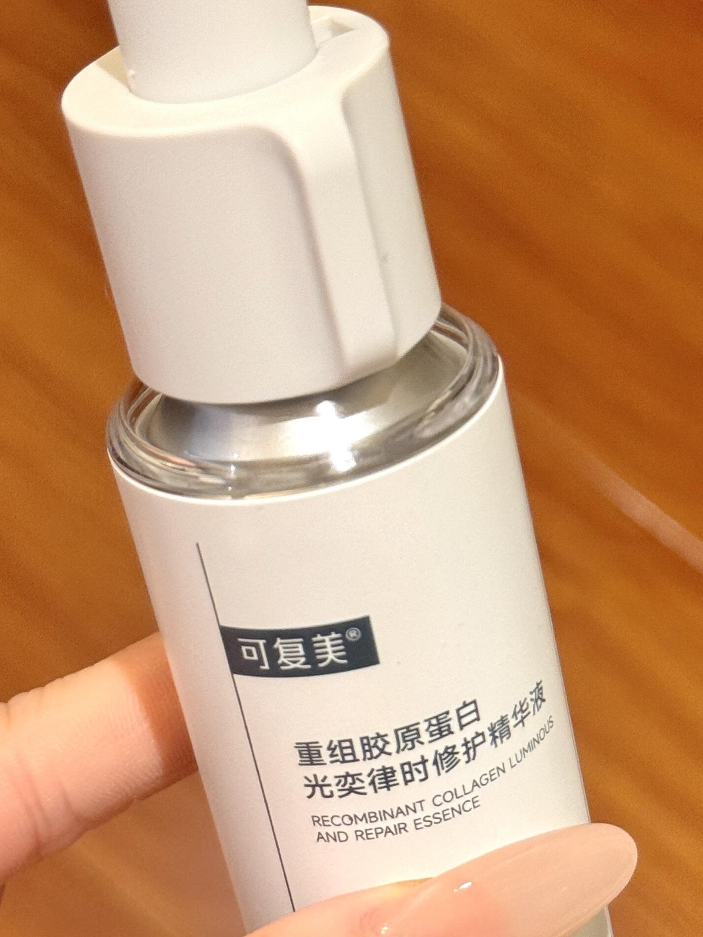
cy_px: 538
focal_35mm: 102
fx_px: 2762
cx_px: 533
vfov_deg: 19.2
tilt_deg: -57.4
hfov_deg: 14.4
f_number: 1.78
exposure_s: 1/50
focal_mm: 6.86
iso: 250
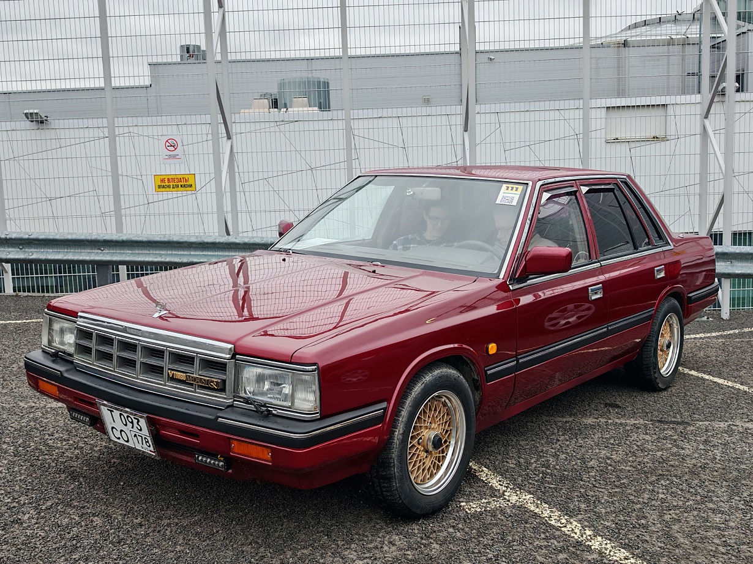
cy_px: 282
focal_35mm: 38
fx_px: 826
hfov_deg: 49.0
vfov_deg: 37.7
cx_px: 376
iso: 100
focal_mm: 6.83
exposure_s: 1/620
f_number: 2
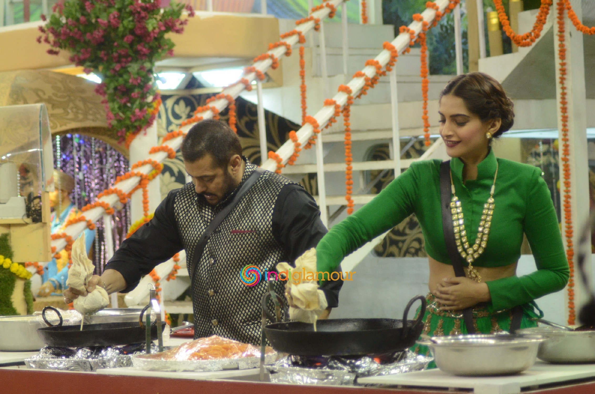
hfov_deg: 19.5
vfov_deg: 13.0
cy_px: 197
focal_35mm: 105
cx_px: 298
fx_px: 1732
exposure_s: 1/100
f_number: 4
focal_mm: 70
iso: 2000
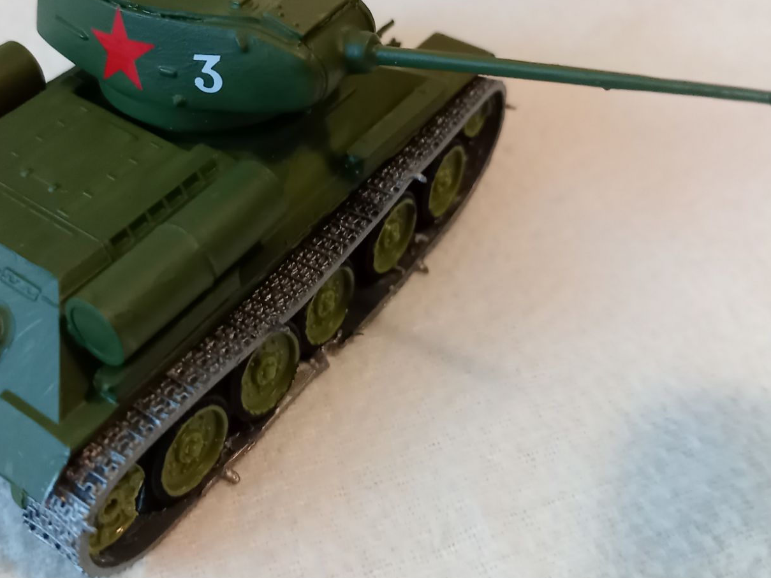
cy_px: 219
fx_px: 958
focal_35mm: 43
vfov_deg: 33.4
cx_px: 289
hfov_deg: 43.5
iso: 810
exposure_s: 1/24
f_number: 1.8
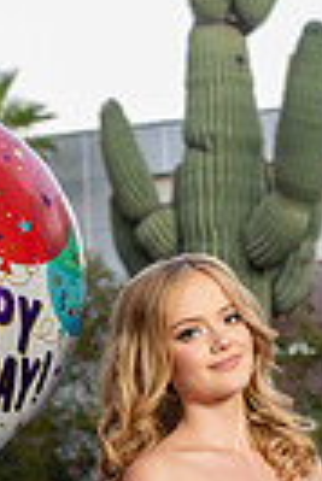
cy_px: 731
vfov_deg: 13.6
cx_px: 423
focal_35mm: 142
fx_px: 1900
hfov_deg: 9.5
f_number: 4
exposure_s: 1/80
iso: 800
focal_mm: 42
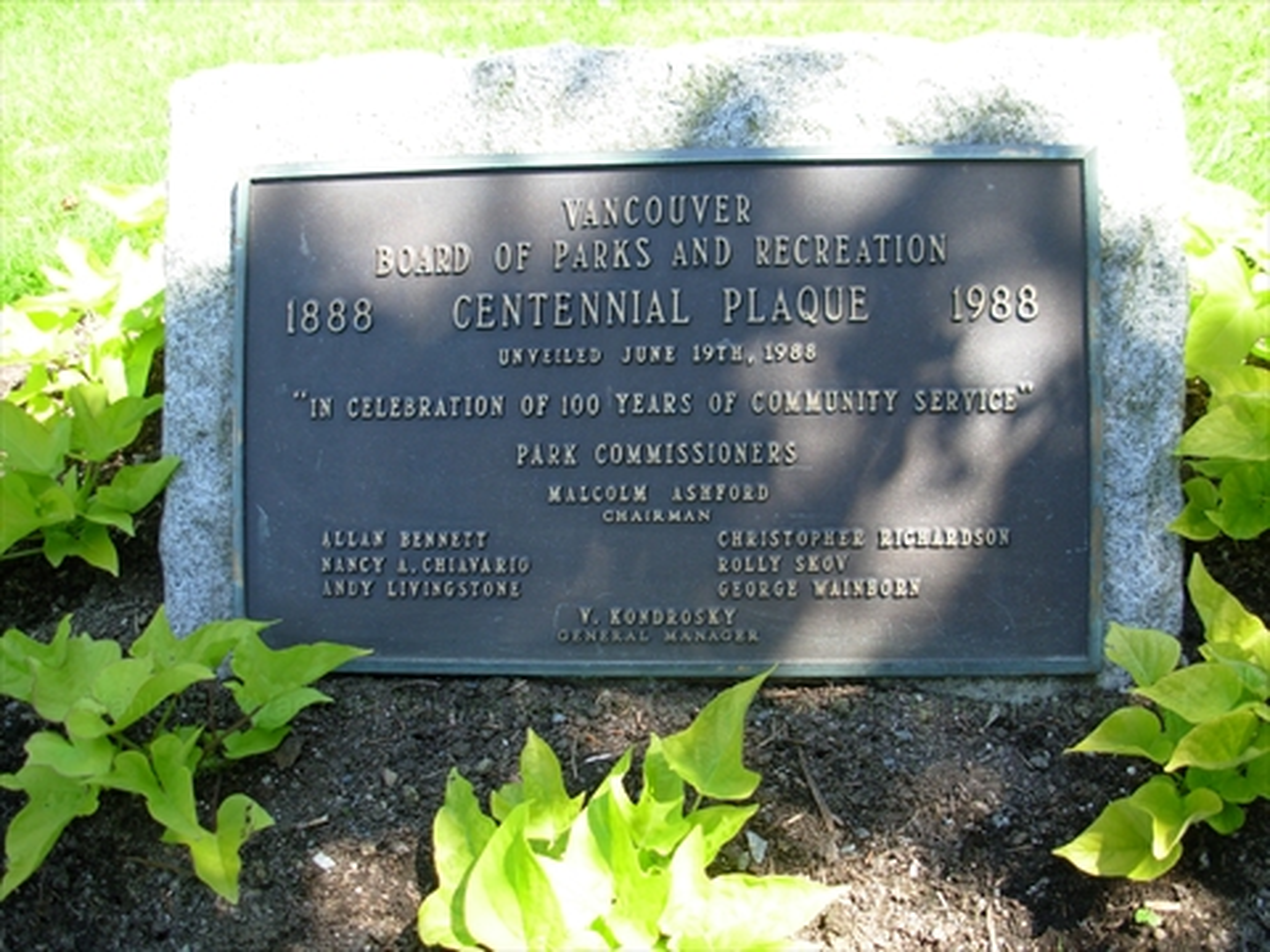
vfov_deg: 37.7
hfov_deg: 49.0
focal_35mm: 38
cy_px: 476
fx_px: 1394
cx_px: 635
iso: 50
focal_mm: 6.3
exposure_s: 1/132
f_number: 2.9
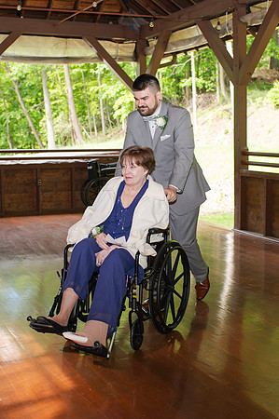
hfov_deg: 25.1
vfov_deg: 37.0
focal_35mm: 54
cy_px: 209
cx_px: 133
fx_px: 628
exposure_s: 1/200
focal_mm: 35
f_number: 3.2
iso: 450
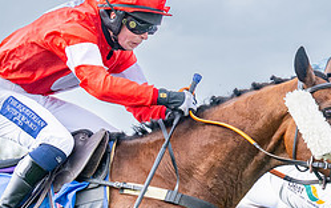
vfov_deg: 4.5
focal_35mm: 290
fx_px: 2618
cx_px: 373
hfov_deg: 7.2
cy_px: 192
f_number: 4
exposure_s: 1/1600
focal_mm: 70
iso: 400
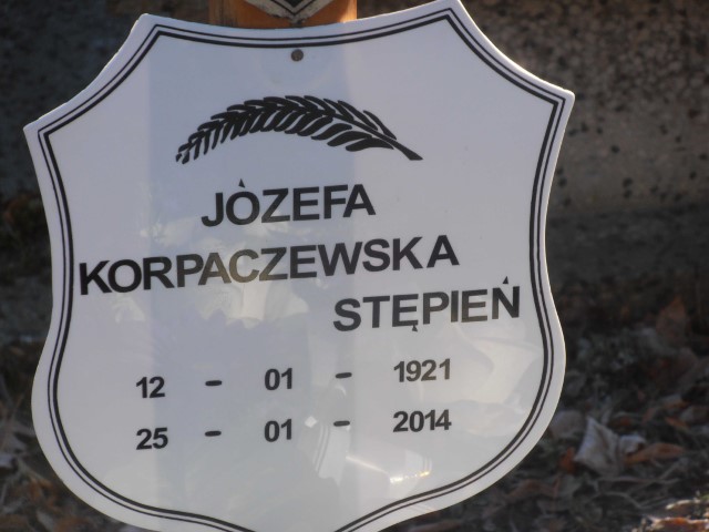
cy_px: 266
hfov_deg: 8.2
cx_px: 354
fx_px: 4916
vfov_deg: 6.2
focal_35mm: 240
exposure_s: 1/200
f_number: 5.7
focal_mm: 42.54
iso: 100
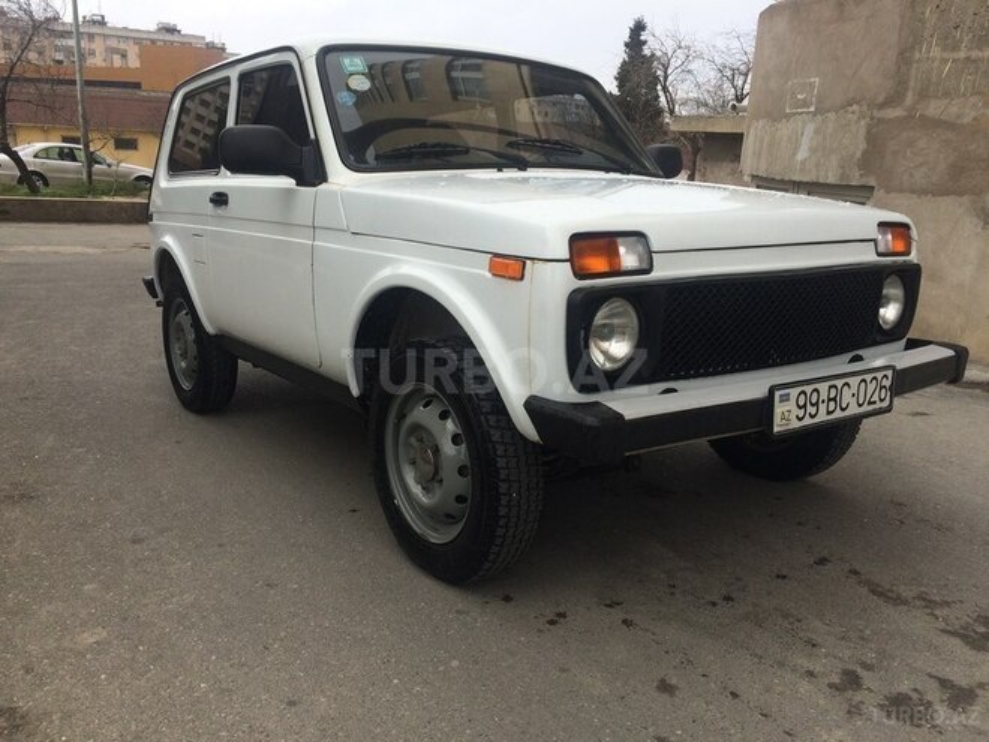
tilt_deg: -16.3
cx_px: 494
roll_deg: -2.1
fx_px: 829
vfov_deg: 48.2
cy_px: 371
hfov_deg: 61.7
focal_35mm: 29
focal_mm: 4.15
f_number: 2.2
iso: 32
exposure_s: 1/1642
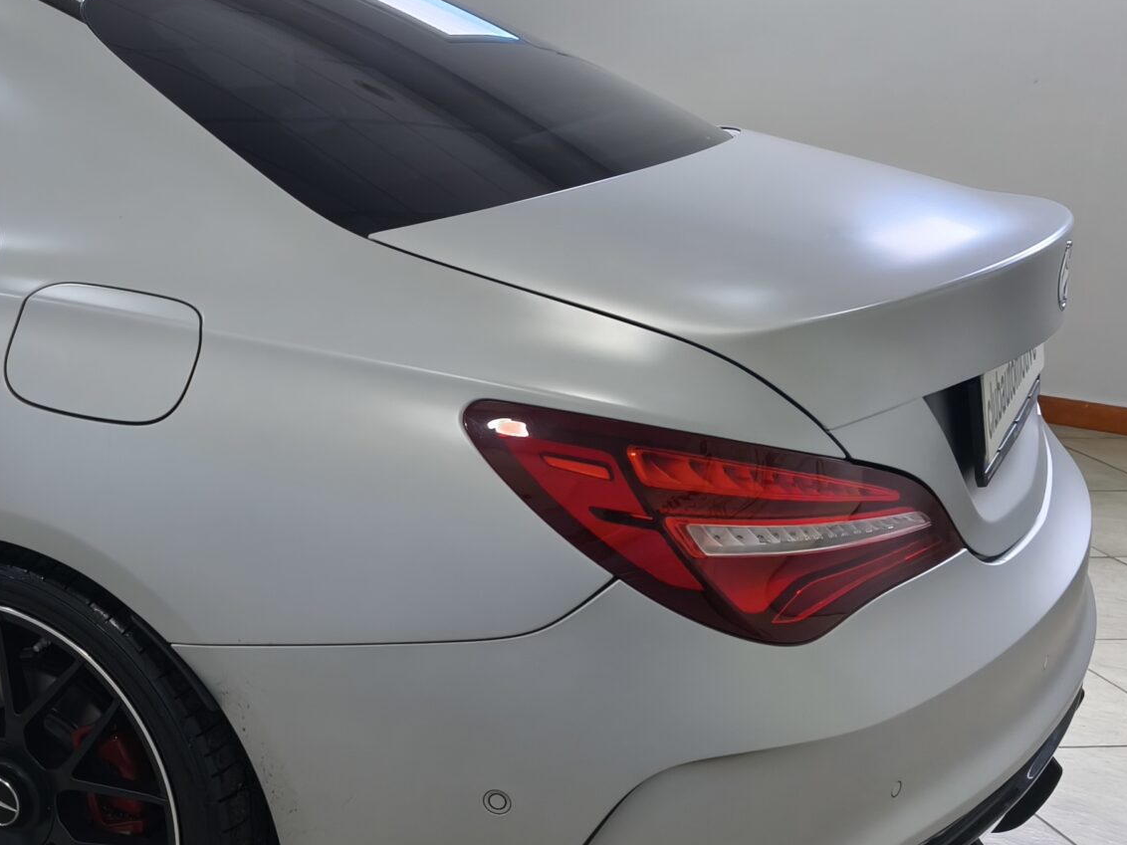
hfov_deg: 32.9
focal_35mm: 52
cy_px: 519
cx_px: -74
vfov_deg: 28.0
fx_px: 1693
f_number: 1.7
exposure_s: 1/50
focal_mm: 5.35
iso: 250
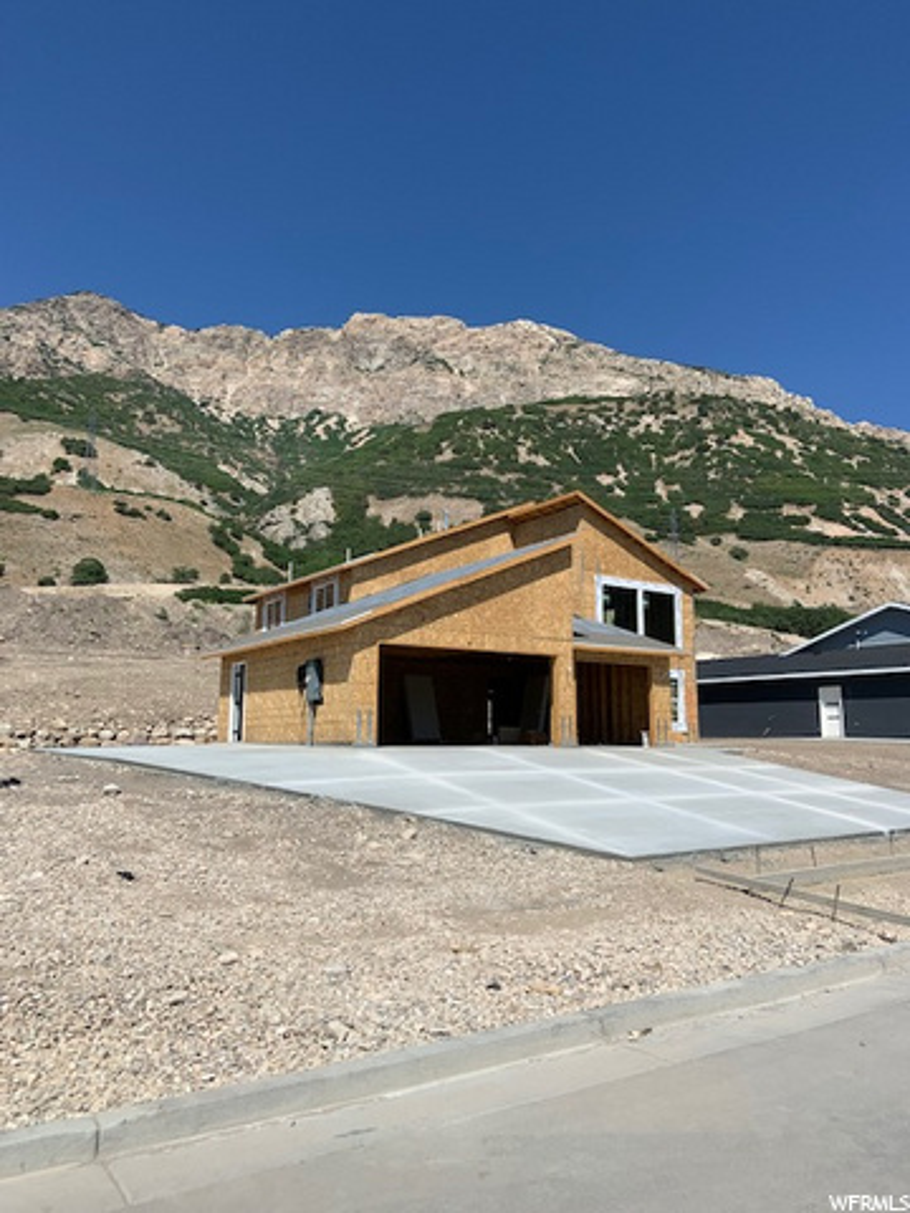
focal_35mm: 26
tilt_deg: +8.7
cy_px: 606
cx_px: 455
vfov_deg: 67.3
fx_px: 911
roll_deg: +0.6
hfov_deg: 53.1
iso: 25
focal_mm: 4.25
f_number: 1.8
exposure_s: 1/3650
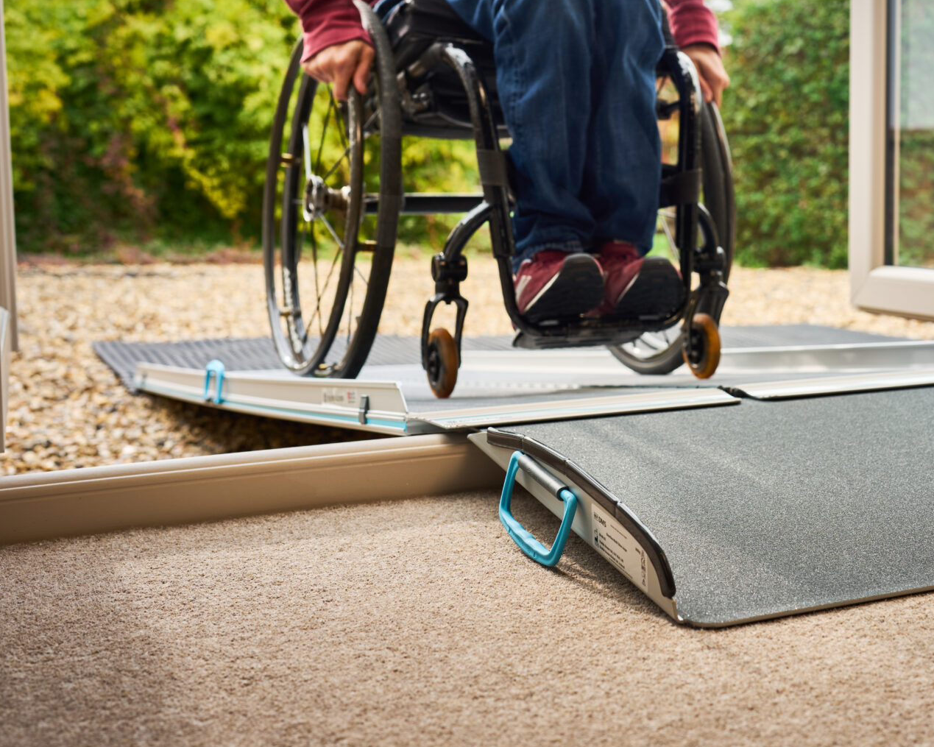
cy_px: 299
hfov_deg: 34.6
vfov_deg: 28.5
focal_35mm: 53
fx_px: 1465
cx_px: 701
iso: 125
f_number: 4
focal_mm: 35
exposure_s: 1/80
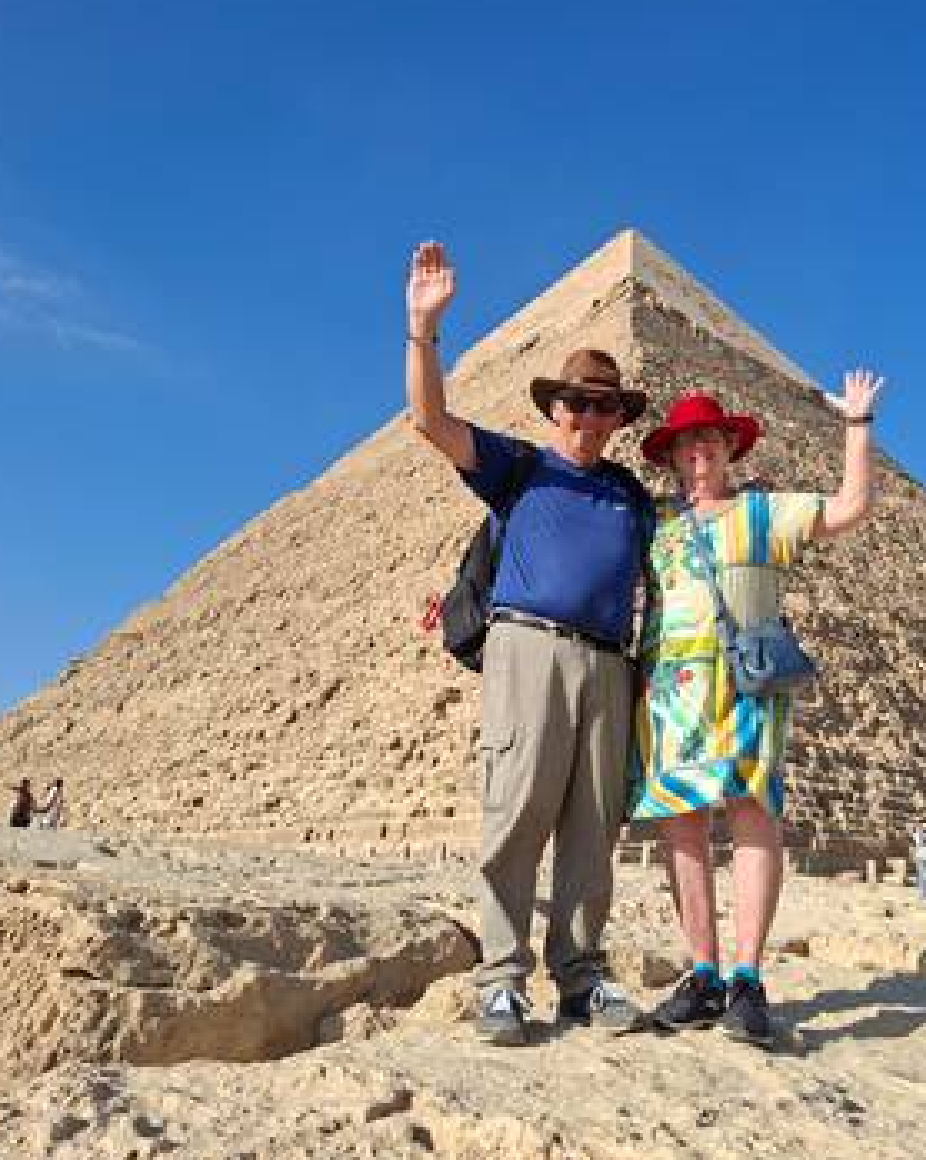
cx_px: 590
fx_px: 1063
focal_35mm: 31
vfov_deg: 57.2
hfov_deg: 46.6
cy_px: 577
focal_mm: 5.54
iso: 50
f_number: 1.8
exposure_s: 1/1767
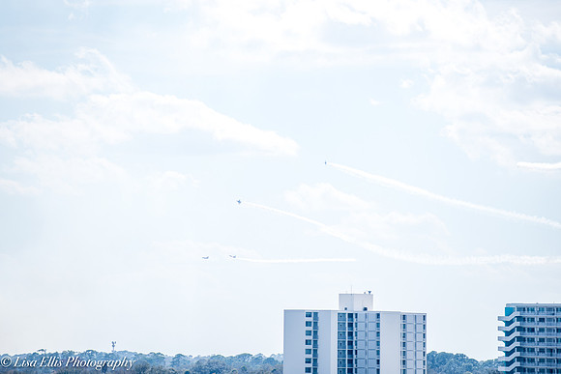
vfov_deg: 5.7
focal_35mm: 240
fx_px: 3741
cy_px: 187
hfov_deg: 8.6
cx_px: 280
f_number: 5
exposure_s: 1/1250
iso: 100
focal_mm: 200
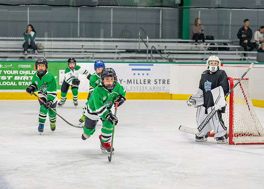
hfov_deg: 16.7
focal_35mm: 120
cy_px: 100
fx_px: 901
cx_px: 122
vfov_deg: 11.9
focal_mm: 70
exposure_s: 1/1250
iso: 1000
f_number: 2.8
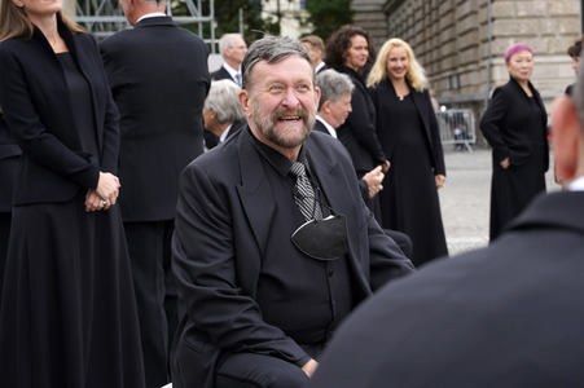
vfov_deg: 18.2
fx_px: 1216
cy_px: 194
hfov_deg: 27.0
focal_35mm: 75
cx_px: 292
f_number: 8
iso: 100
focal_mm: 75
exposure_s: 1/60
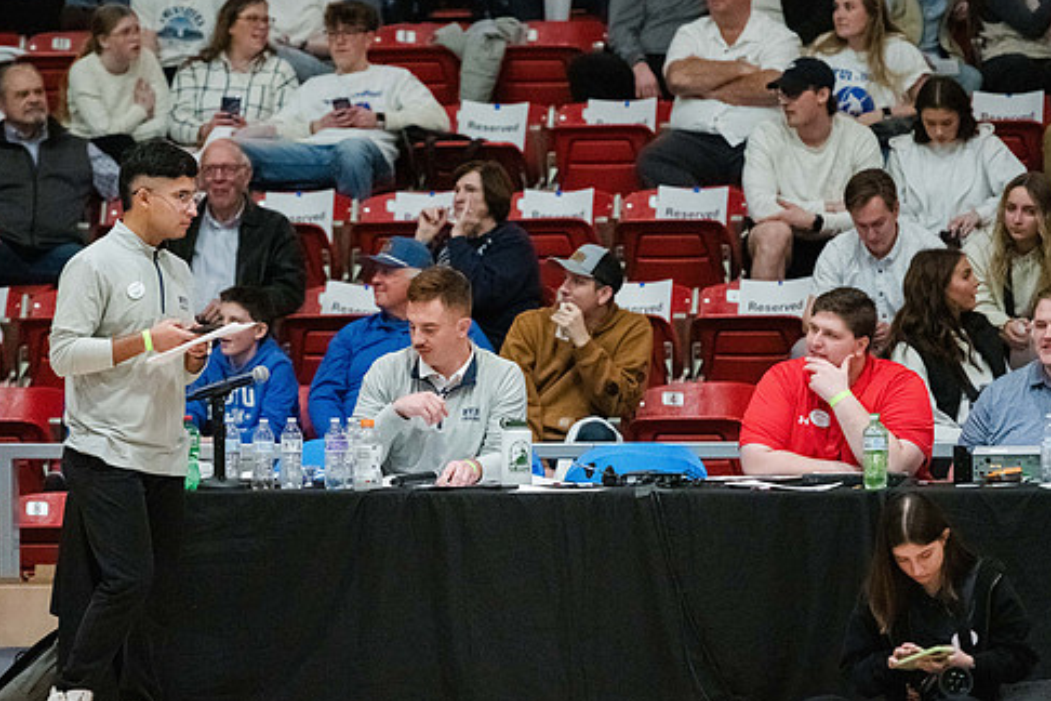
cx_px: 461
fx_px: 6276
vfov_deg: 6.4
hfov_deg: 9.6
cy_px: 371
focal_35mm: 215
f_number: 2.8
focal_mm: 180
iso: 20000
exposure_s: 1/1000
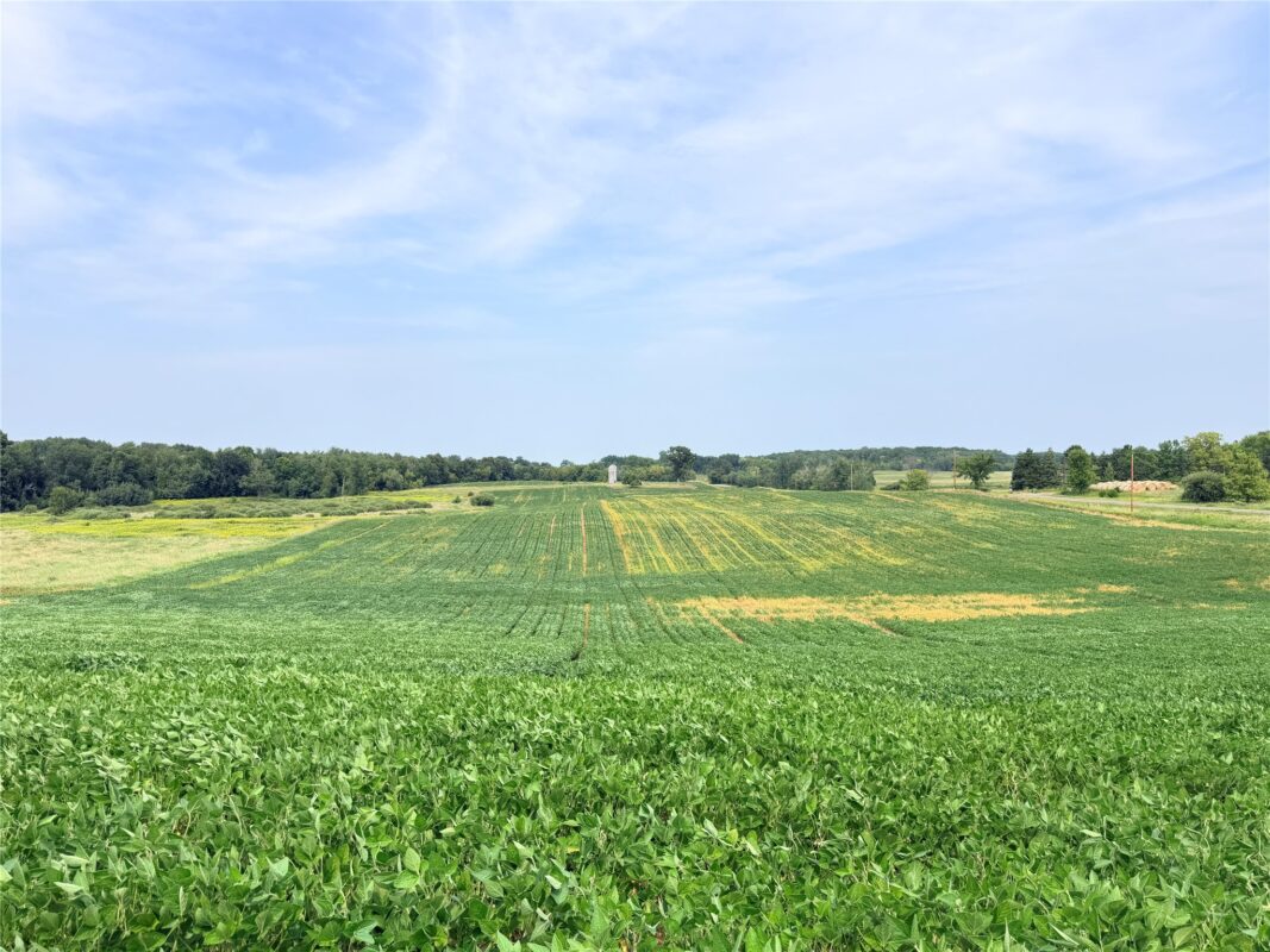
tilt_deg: +0.9
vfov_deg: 56.8
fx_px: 880
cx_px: 635
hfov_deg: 71.6
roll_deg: +0.0
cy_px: 476
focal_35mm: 24
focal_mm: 6.76
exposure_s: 1/2525
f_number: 1.78
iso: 80
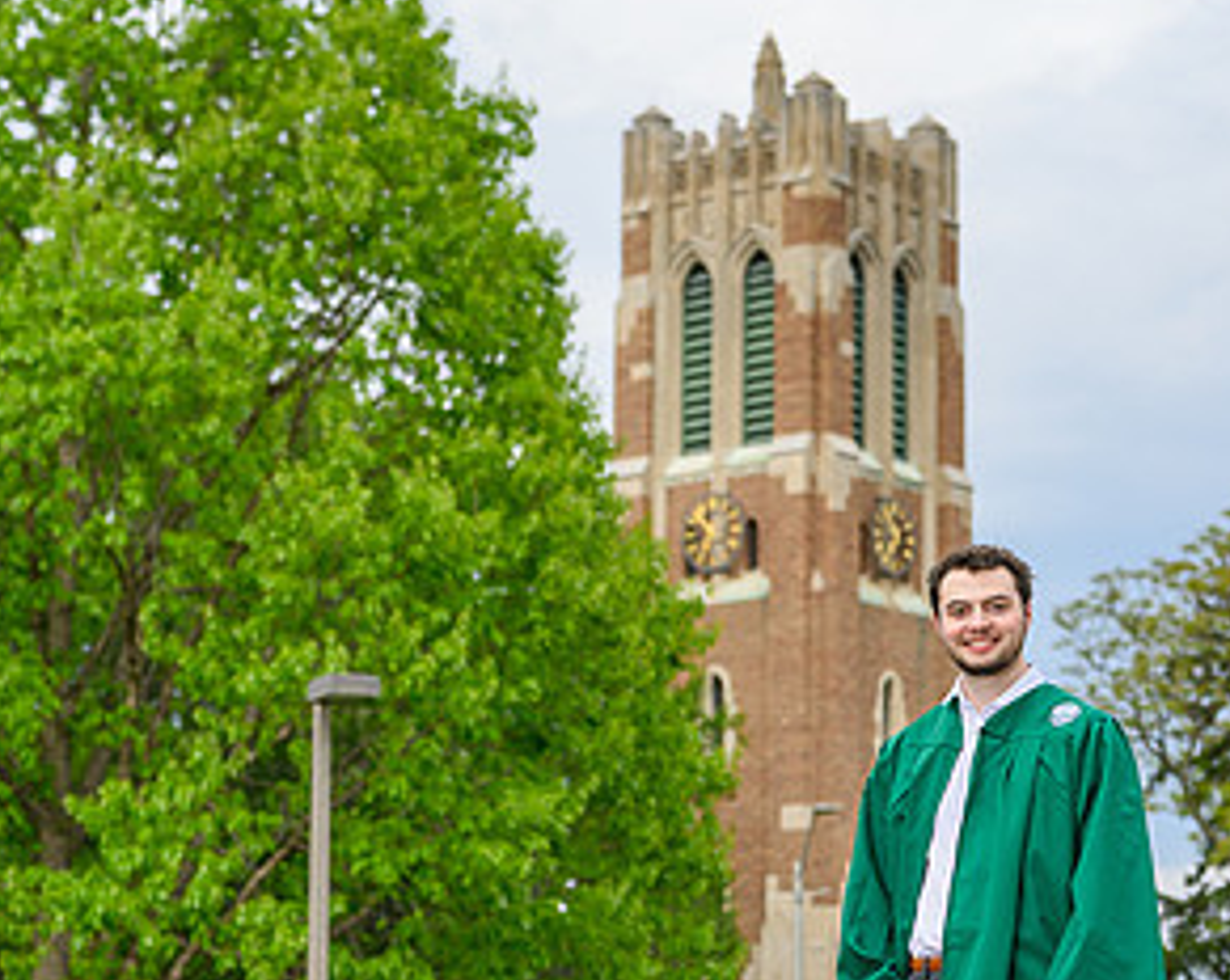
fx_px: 3999
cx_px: 582
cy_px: 797
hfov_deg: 17.5
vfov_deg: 13.9
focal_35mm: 110
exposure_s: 1/200
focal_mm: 52
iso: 64
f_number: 2.8
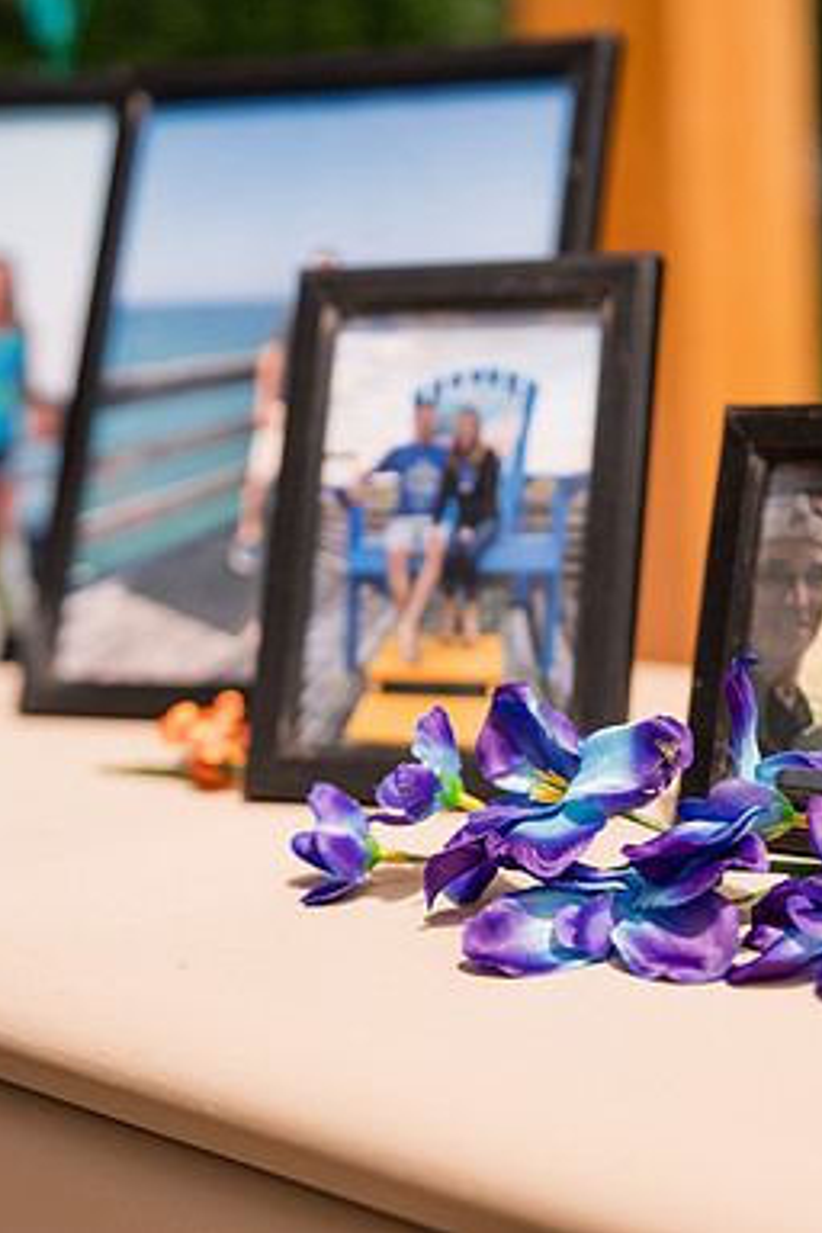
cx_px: 636
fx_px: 2329
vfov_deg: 29.7
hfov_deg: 19.8
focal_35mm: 68
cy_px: 615
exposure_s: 1/2000
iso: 160
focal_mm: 45
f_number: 2.8
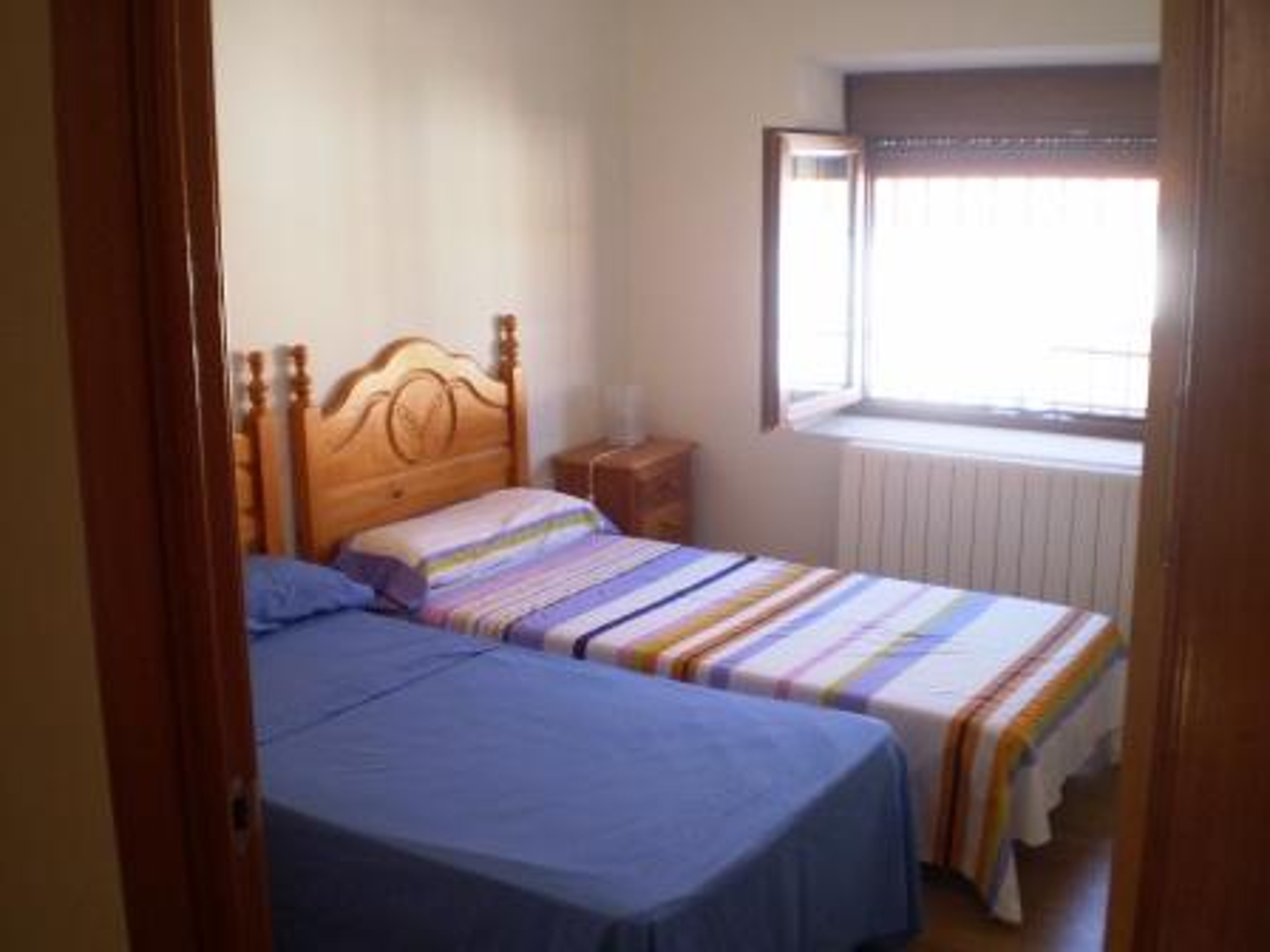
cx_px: 635
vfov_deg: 39.7
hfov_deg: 51.4
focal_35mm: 36
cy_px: 476
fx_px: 1321
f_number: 3.1
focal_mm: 6.3
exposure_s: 1/30
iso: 125
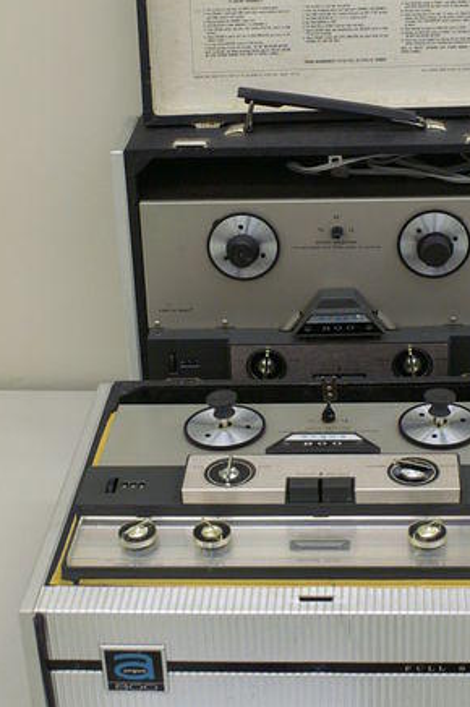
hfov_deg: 20.5
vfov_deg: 30.3
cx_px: 300
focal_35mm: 66
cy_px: 245
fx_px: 1294
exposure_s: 1/60
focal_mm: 30
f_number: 5.6
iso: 800
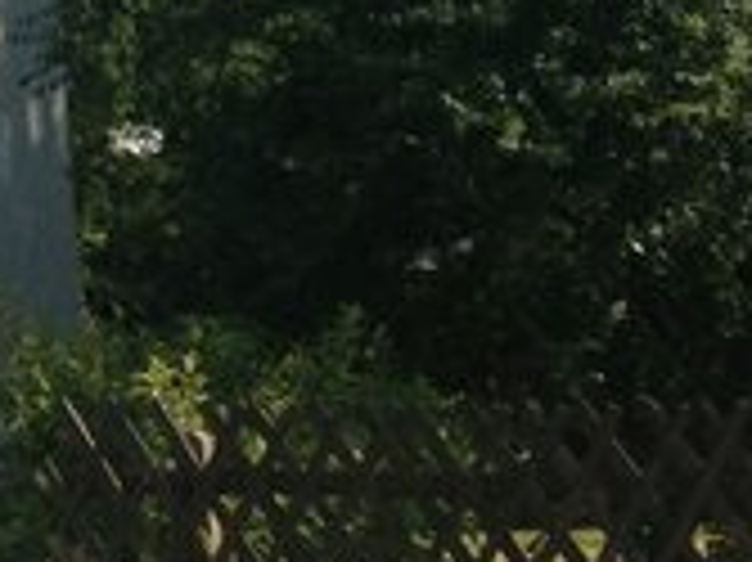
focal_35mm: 208
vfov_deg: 6.8
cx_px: -975
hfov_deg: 8.7
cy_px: -656
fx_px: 4515
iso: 50
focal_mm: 4.13
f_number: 2.4
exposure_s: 1/1130
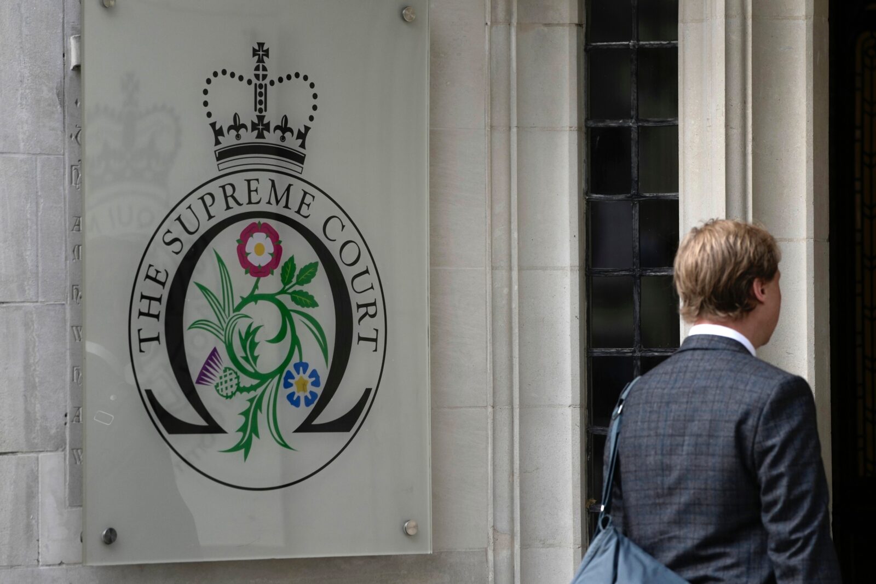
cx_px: 438
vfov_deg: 6.9
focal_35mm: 200
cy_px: 292
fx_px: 4867
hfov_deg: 10.3
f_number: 2.8
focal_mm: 200
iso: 320
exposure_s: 1/800
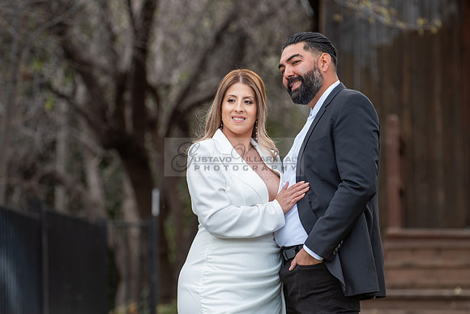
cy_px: 141
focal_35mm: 233
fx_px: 3044
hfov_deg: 8.8
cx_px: 260
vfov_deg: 5.9
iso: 250
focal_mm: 180
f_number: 3.5
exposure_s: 1/160
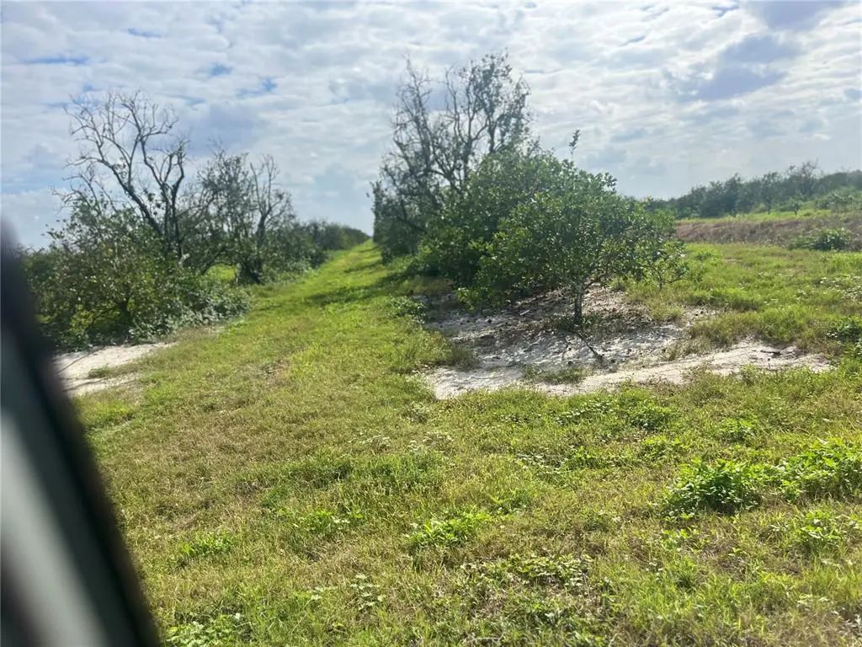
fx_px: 647
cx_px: 431
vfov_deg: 53.1
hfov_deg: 67.3
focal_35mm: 26
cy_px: 324
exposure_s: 1/6494
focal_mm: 5.1
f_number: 1.6
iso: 50
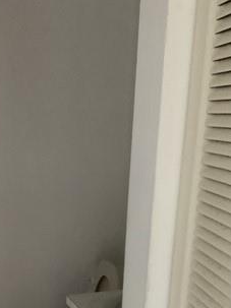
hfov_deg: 26.1
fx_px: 490
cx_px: 50
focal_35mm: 55
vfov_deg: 34.0
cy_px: 243
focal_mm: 4.25
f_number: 1.8
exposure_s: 1/30
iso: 640
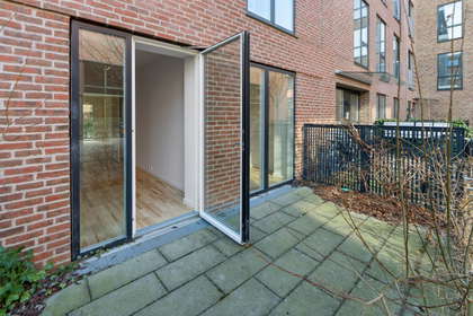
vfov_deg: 77.3
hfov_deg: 100.4
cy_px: 158
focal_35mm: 15
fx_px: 197
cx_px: 236
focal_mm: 10
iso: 200
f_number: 5.6
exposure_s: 1/100
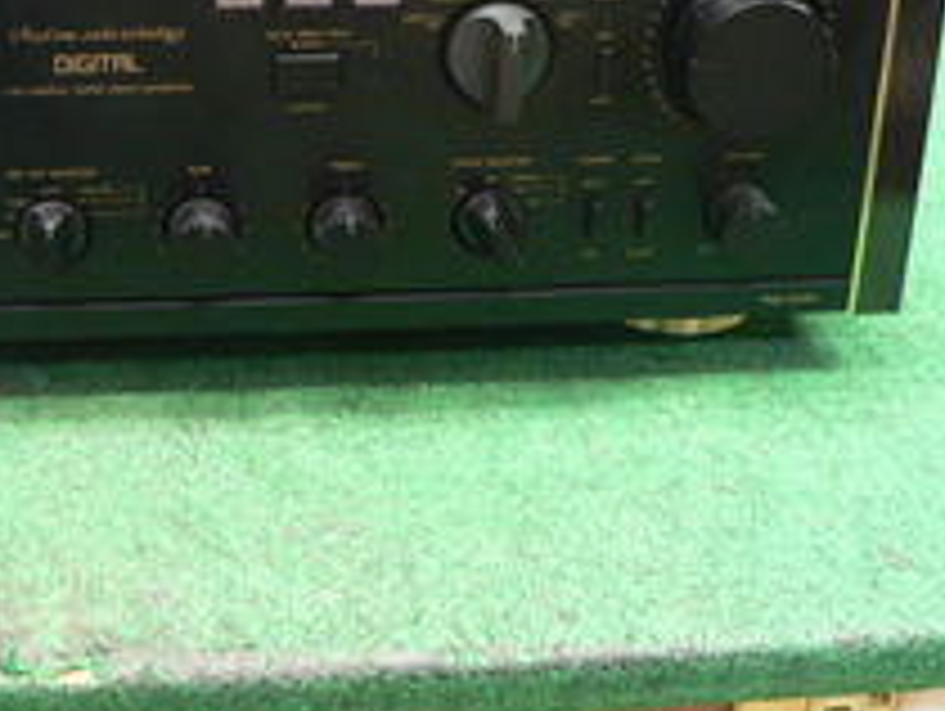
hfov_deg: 29.4
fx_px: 1776
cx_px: 256
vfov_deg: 22.3
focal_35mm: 65
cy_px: 124
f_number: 2.8
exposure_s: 1/4
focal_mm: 6
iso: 200
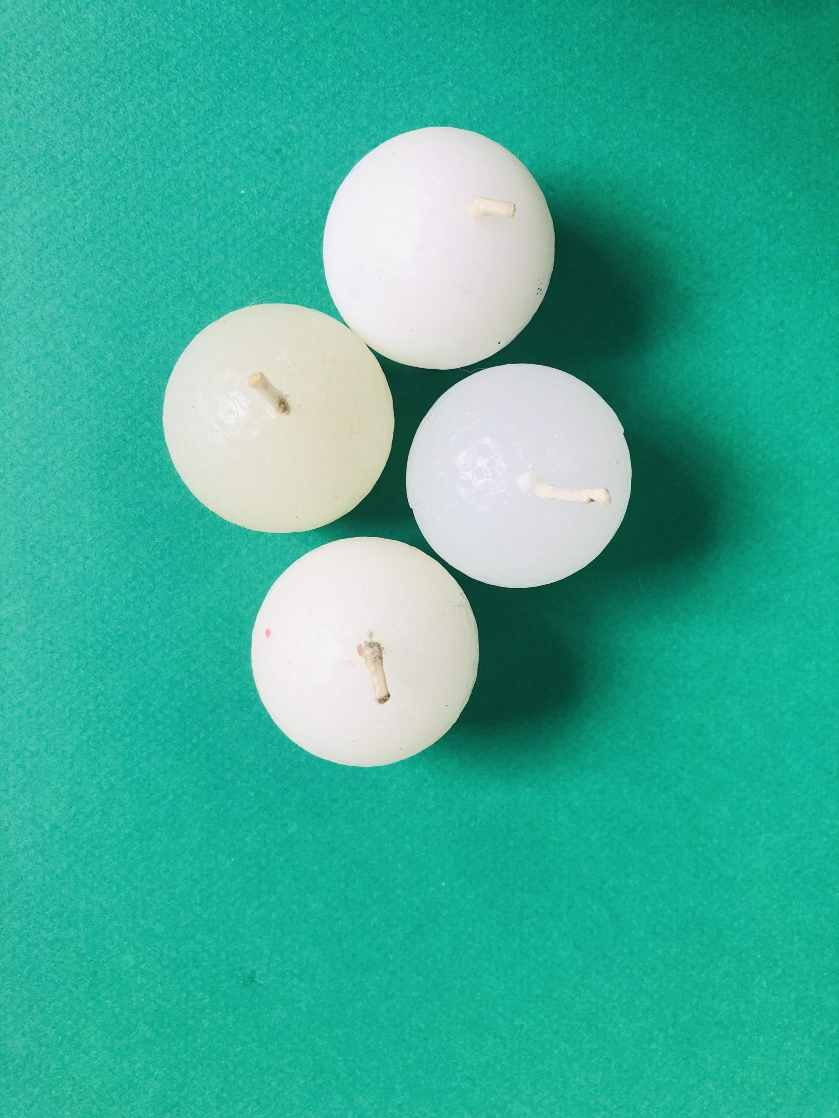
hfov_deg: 49.7
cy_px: 559
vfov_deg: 63.4
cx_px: 420
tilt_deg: -83.9
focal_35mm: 28
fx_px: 905
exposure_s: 1/50
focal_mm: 3.99
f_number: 1.8
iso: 20
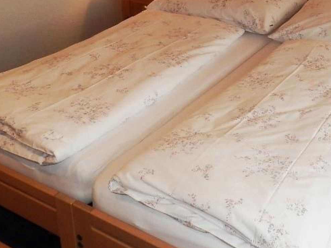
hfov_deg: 38.5
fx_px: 459
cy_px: 4
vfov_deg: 28.5
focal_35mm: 48
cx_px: 253
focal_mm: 4
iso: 200
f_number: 3.4
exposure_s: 1/30
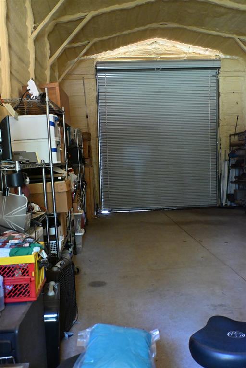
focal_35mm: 36
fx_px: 369
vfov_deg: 53.1
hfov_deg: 36.9
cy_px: 184
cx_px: 123
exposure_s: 1/40
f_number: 4.5
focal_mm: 24
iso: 5000
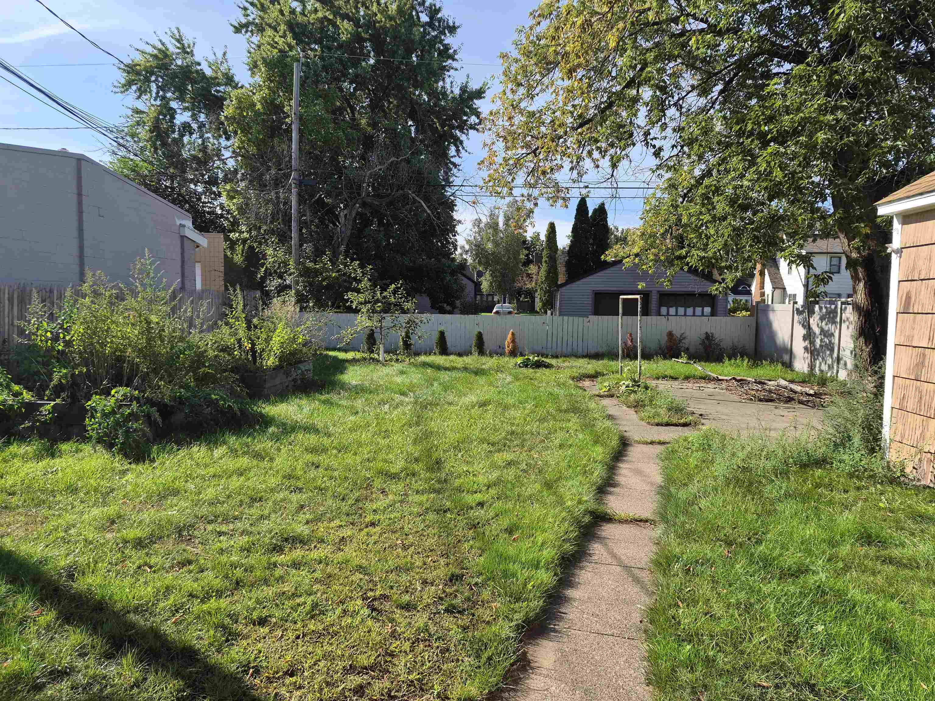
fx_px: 621
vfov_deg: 58.9
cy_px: 350
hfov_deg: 73.9
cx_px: 468
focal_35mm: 23
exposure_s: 1/4272
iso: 80
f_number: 1.8
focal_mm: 5.4
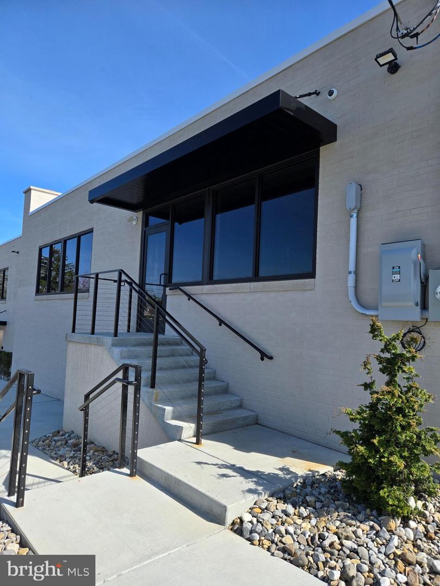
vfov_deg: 73.9
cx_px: 220
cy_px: 293
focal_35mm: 23
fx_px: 390
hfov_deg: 58.9
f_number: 1.8
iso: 64
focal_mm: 5.4
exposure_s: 1/2921
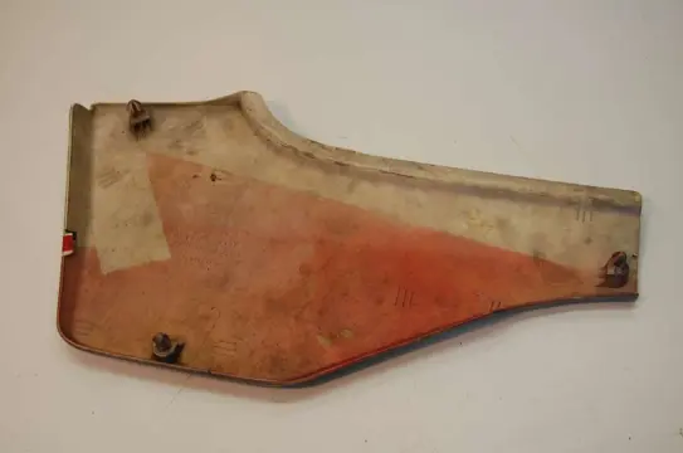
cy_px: 226
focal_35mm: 57
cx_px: 342
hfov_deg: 35.1
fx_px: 1079
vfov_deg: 23.7
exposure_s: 1/100
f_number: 5
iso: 400
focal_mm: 38
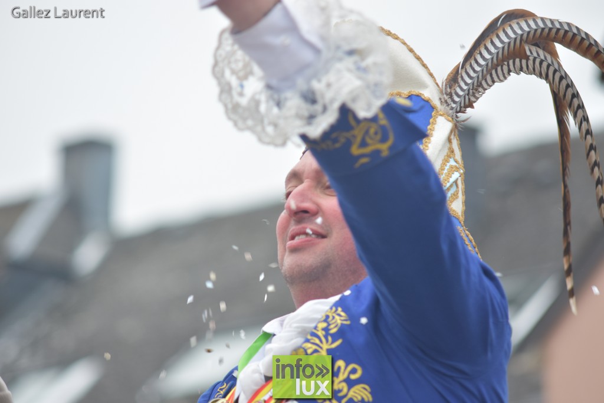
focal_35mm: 202
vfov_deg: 6.8
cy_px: 202
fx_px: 3398
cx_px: 302
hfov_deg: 10.2
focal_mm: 135
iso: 320
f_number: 3.5
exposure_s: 1/200
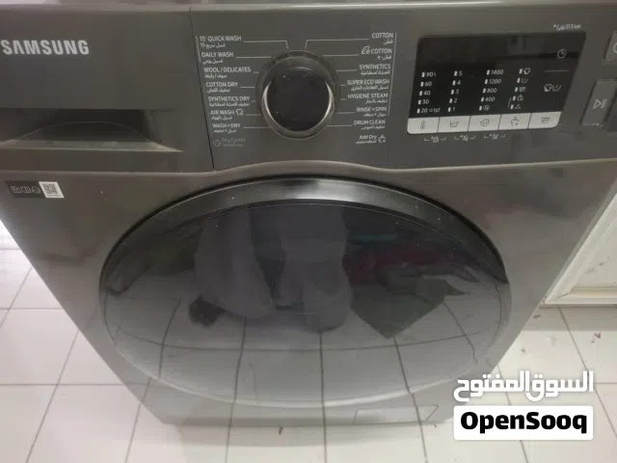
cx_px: 308
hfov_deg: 73.9
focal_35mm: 23
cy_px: 232
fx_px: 410
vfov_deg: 58.9
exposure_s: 1/25
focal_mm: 5.54
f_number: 1.8
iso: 640
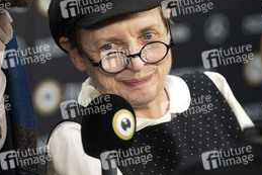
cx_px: 100
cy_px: 31
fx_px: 1748
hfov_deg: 8.6
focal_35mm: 240
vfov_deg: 5.7
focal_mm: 138
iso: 400
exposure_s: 1/200
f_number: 4.5
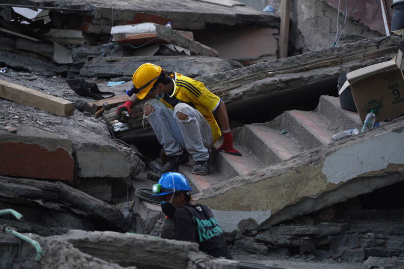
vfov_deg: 6.9
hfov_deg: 10.3
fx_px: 2244
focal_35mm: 200
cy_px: 134
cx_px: 202
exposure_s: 1/1250
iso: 500
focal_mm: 200
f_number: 2.8
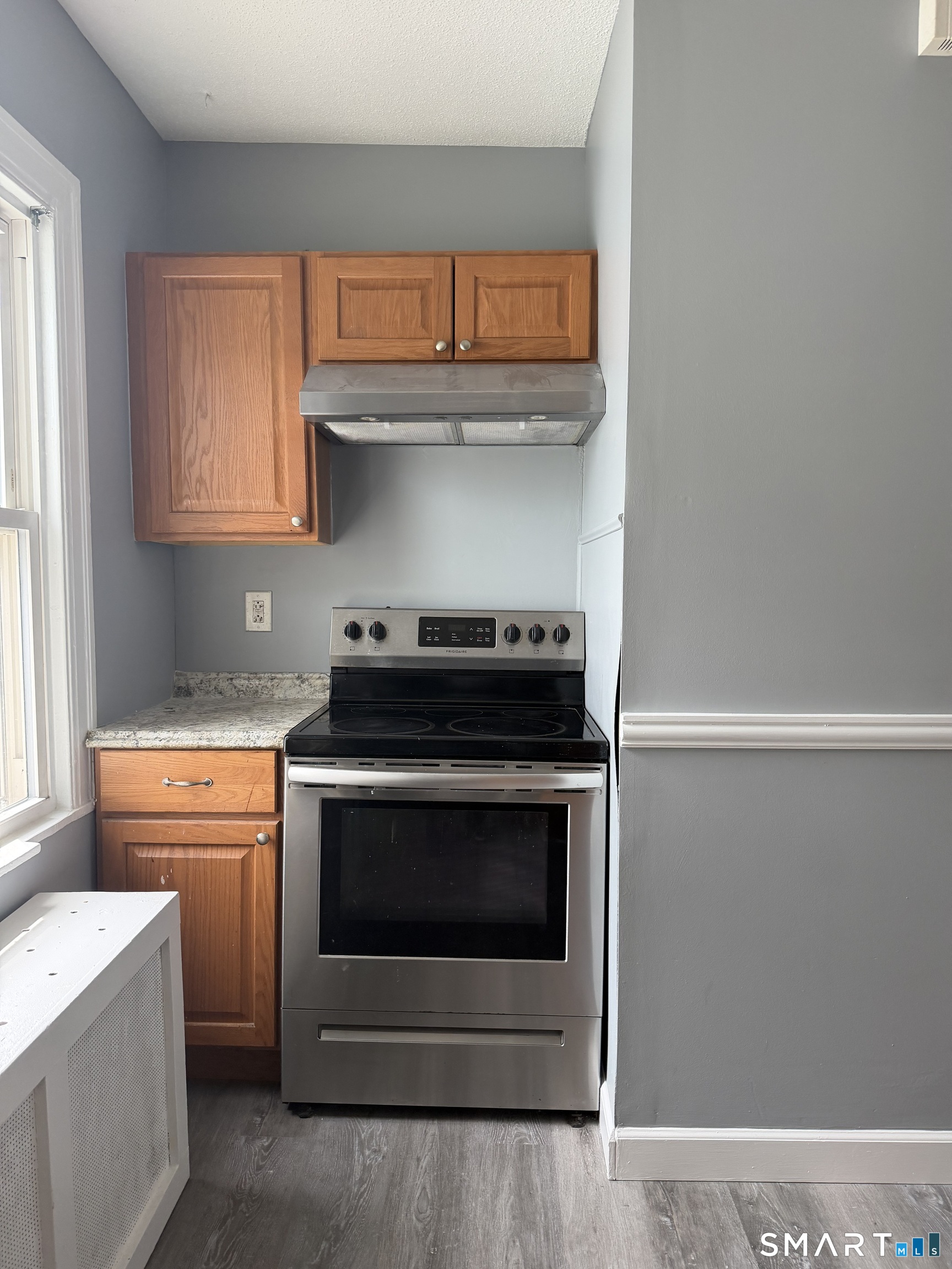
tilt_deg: -3.1
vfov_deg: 71.6
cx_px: 476
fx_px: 880
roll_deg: +0.7
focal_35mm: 24
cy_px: 634
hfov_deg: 56.8
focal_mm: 6.76
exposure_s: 1/192
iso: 160
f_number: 1.78
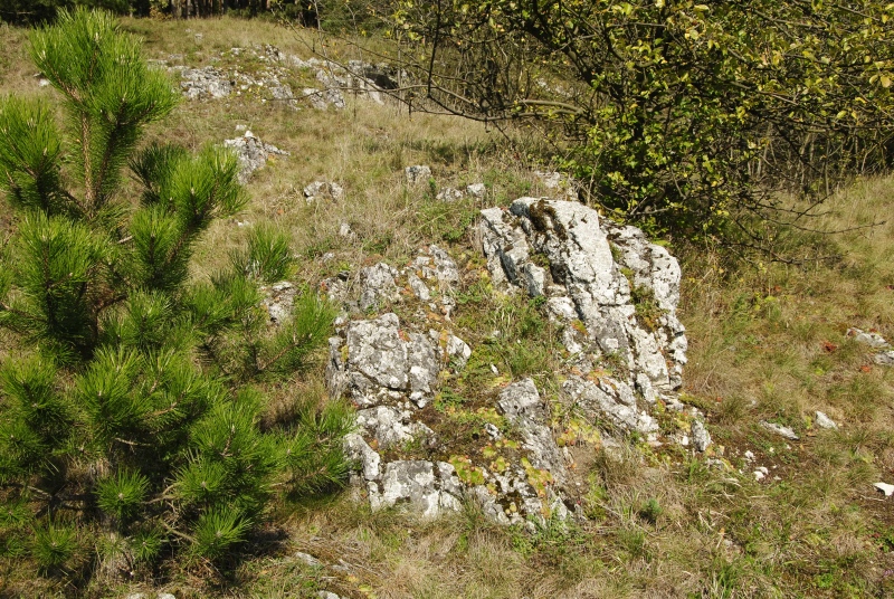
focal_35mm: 39
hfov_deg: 49.5
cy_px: 300
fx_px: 970
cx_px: 447
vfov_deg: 34.3
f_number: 9
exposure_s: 1/200
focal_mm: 26
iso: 200
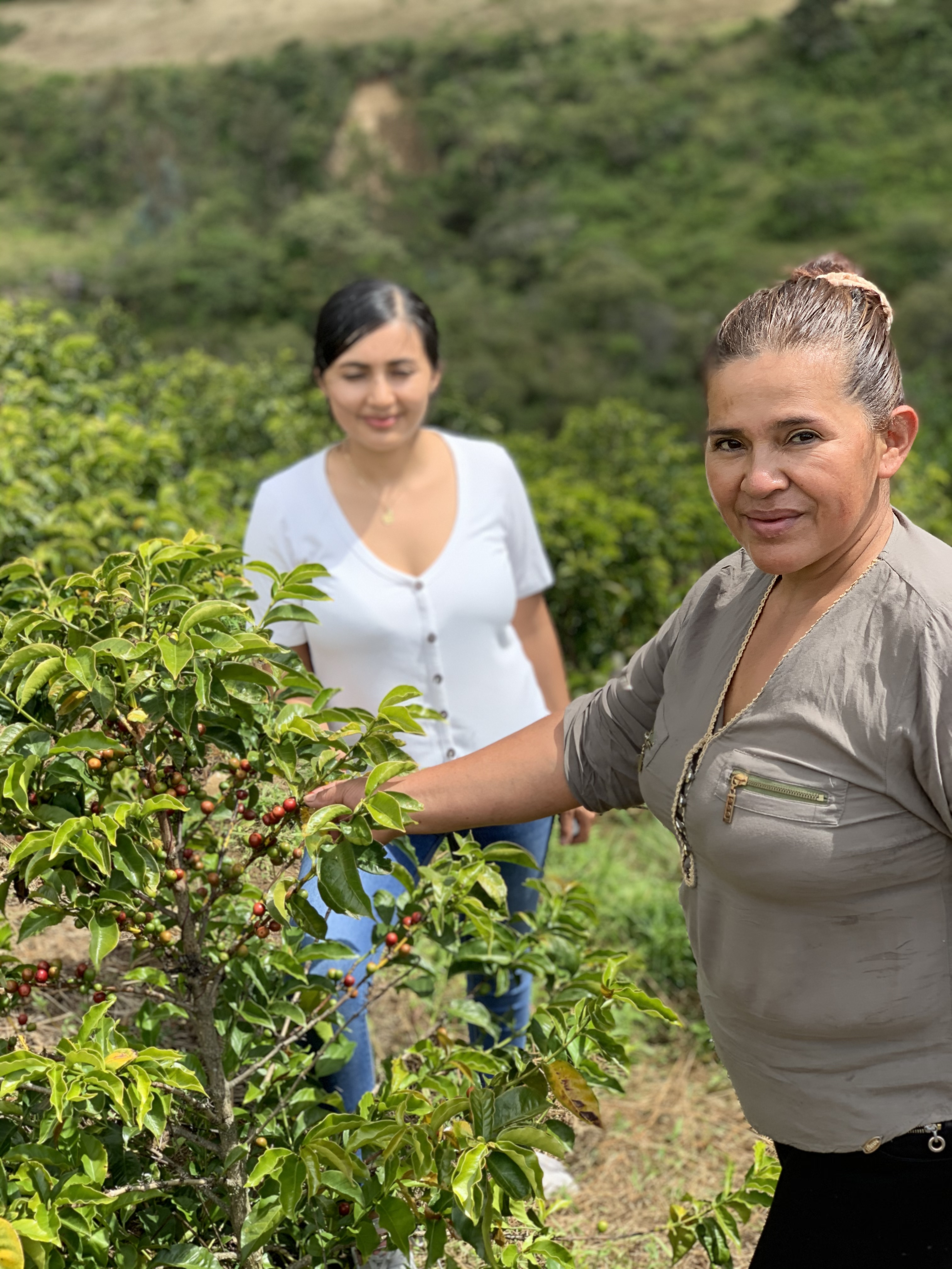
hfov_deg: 28.0
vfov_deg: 36.8
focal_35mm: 52
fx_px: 1907
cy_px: 634
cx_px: 476
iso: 16
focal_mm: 6
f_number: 2.4
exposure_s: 1/307
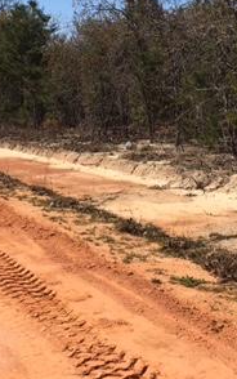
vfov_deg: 29.9
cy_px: 72
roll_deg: +2.0
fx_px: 692
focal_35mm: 67
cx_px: 144
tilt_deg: +0.6
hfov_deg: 19.4
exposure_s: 1/2024
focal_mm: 4.15
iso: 25
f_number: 2.2
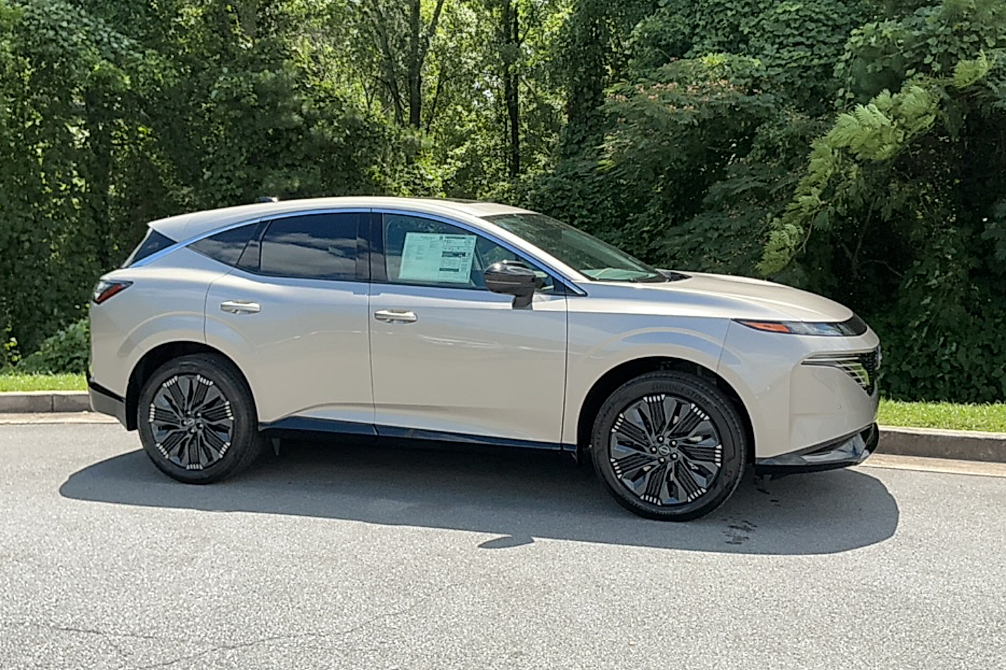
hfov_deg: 60.3
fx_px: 866
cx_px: 490
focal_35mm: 31
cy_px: 317
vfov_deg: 42.3
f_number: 1.8
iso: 25
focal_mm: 3
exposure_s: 1/1195
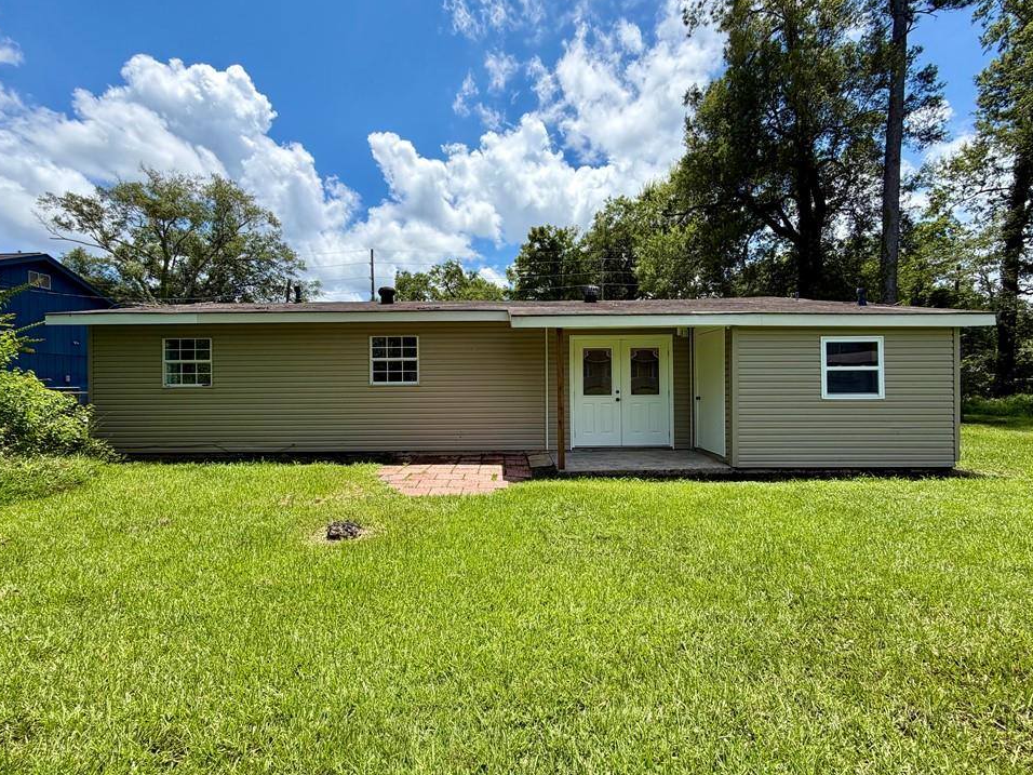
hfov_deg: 98.2
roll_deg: +0.9
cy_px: 377
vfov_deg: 81.7
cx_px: 506
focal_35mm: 15
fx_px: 448
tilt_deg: +2.1
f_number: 2.2
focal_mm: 2.22
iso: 20
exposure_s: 1/799
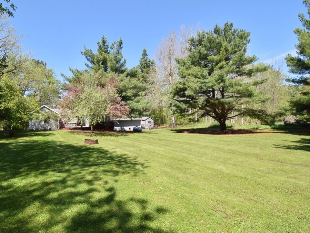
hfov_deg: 86.6
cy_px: 116
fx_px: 161
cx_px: 123
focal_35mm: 18
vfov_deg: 71.6
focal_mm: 10
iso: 320
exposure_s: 1/200
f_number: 14
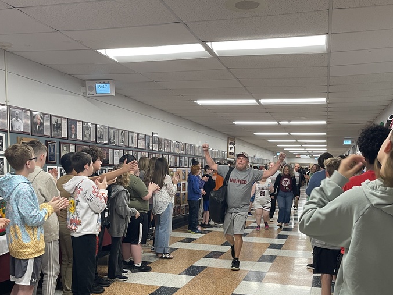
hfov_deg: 50.1
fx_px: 420
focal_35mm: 37
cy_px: 215
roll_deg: -1.2
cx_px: 192
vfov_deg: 37.9
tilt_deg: -6.9
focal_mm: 5.1
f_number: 1.6
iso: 100
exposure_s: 1/60
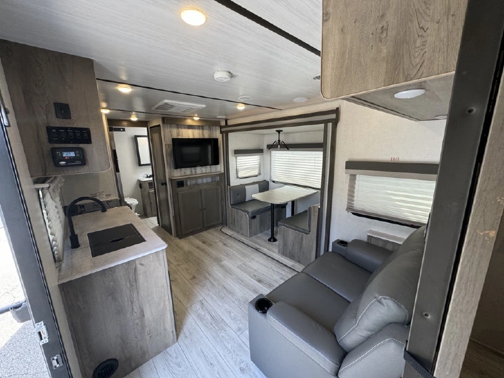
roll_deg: +0.2
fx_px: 204
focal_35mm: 14
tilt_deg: -10.6
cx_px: 252
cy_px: 189
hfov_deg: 102.1
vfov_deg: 85.7
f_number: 2.2
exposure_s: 1/99
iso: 160
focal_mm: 2.22
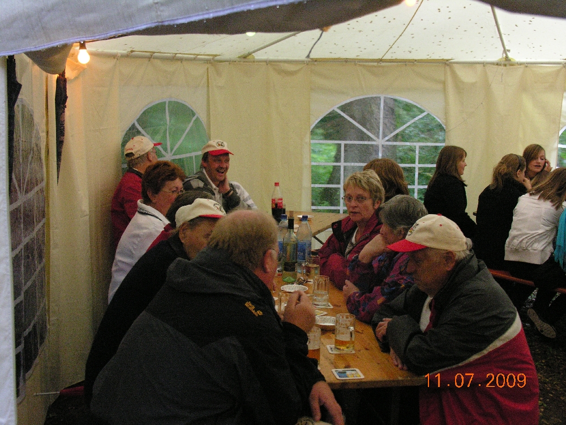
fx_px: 752
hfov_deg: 41.2
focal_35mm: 46
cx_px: 283
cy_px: 212
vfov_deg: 31.5
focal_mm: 11.8
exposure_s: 1/30
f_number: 3
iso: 400
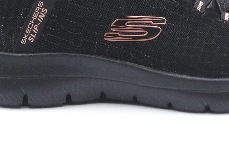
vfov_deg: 11.8
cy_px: 4
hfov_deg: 18.9
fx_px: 686
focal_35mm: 110
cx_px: 140
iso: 100
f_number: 4
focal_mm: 5.1
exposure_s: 1/160
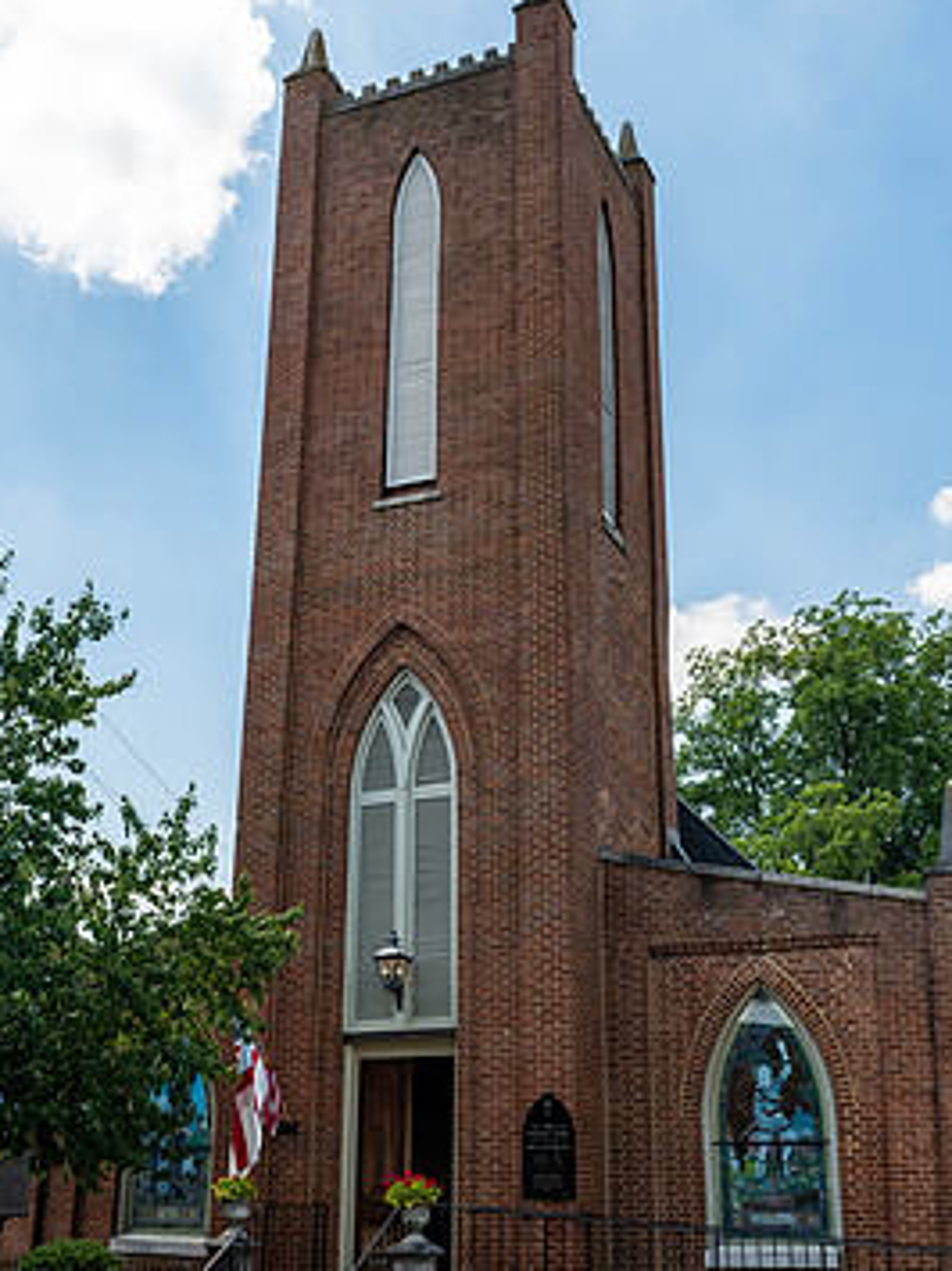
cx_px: 526
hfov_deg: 36.8
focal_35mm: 39
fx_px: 1431
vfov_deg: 47.8
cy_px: 677
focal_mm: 32
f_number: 8
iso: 90
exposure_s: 1/160
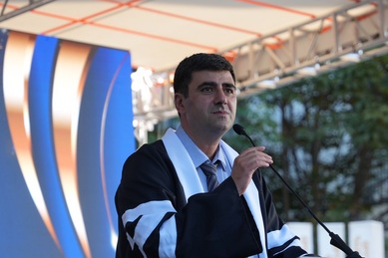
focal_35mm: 144
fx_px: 1551
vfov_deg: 9.5
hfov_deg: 14.2
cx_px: 255
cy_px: 165
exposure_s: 1/160
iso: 160
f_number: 2.8
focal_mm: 70
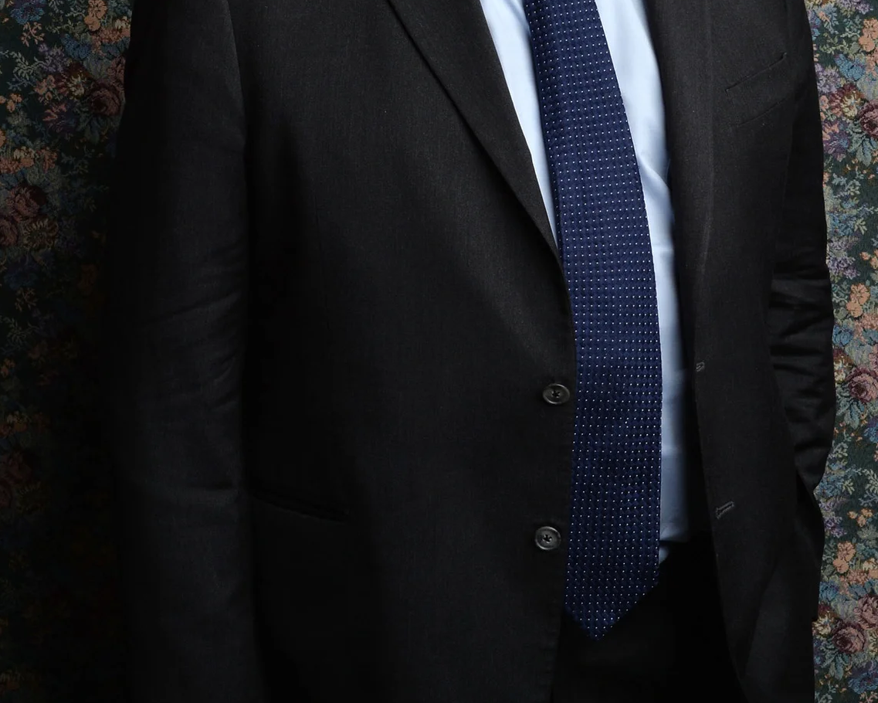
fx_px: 2391
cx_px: 469
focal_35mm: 92
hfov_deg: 20.8
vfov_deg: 16.6
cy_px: 181
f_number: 13
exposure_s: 1/250
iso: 320
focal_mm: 58
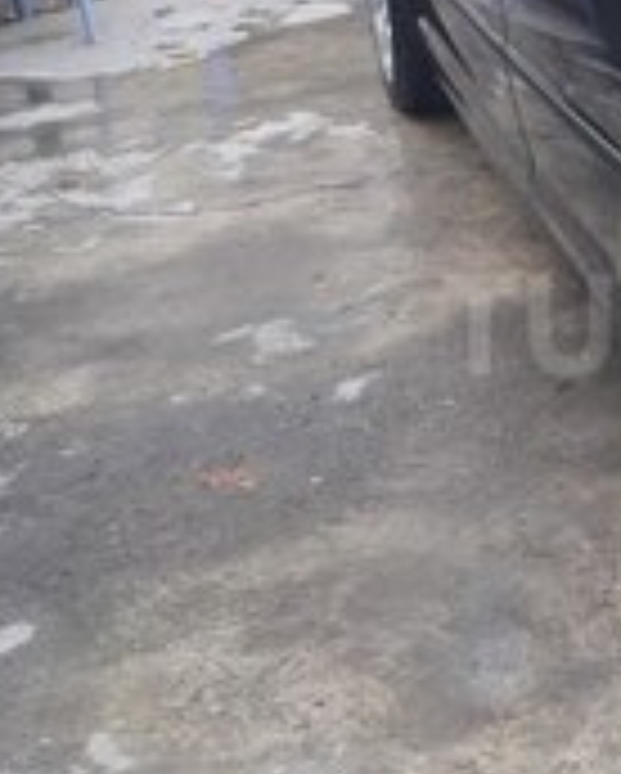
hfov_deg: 18.9
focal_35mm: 76
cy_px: 324
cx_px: 788
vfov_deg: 25.0
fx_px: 1743
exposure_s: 1/100
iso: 80
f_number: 1.9
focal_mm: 3.6
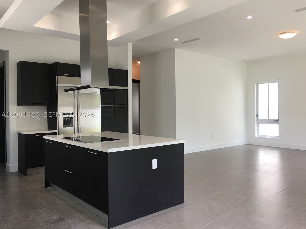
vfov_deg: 48.2
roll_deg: +0.6
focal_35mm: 29
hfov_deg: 61.7
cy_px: 114
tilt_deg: -0.6
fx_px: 256
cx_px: 153
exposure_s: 1/40
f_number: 2.2
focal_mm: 4.15
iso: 25
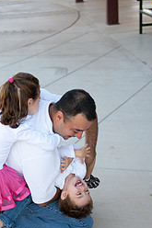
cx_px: 51
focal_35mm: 87
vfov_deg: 23.1
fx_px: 552
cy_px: 175
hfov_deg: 15.7
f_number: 2.8
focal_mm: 48
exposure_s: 1/500
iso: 200
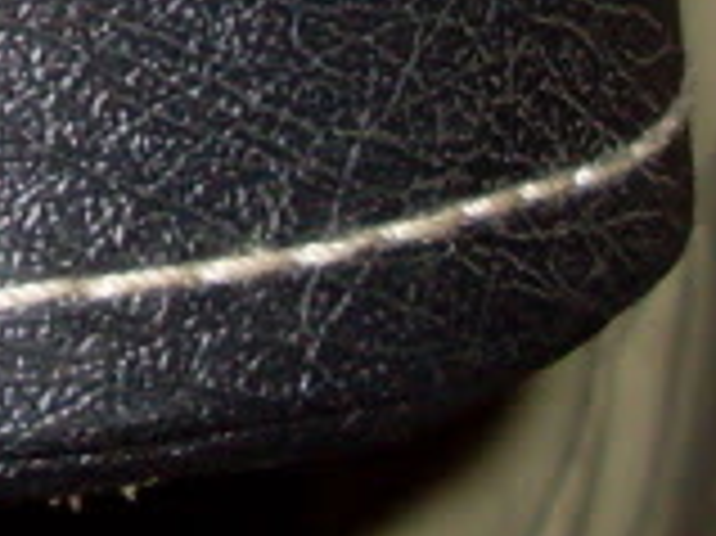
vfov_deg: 5.7
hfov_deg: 7.6
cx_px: -995
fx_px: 5064
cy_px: -964
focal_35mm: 245
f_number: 2.8
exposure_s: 1/45
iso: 100
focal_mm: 6.3
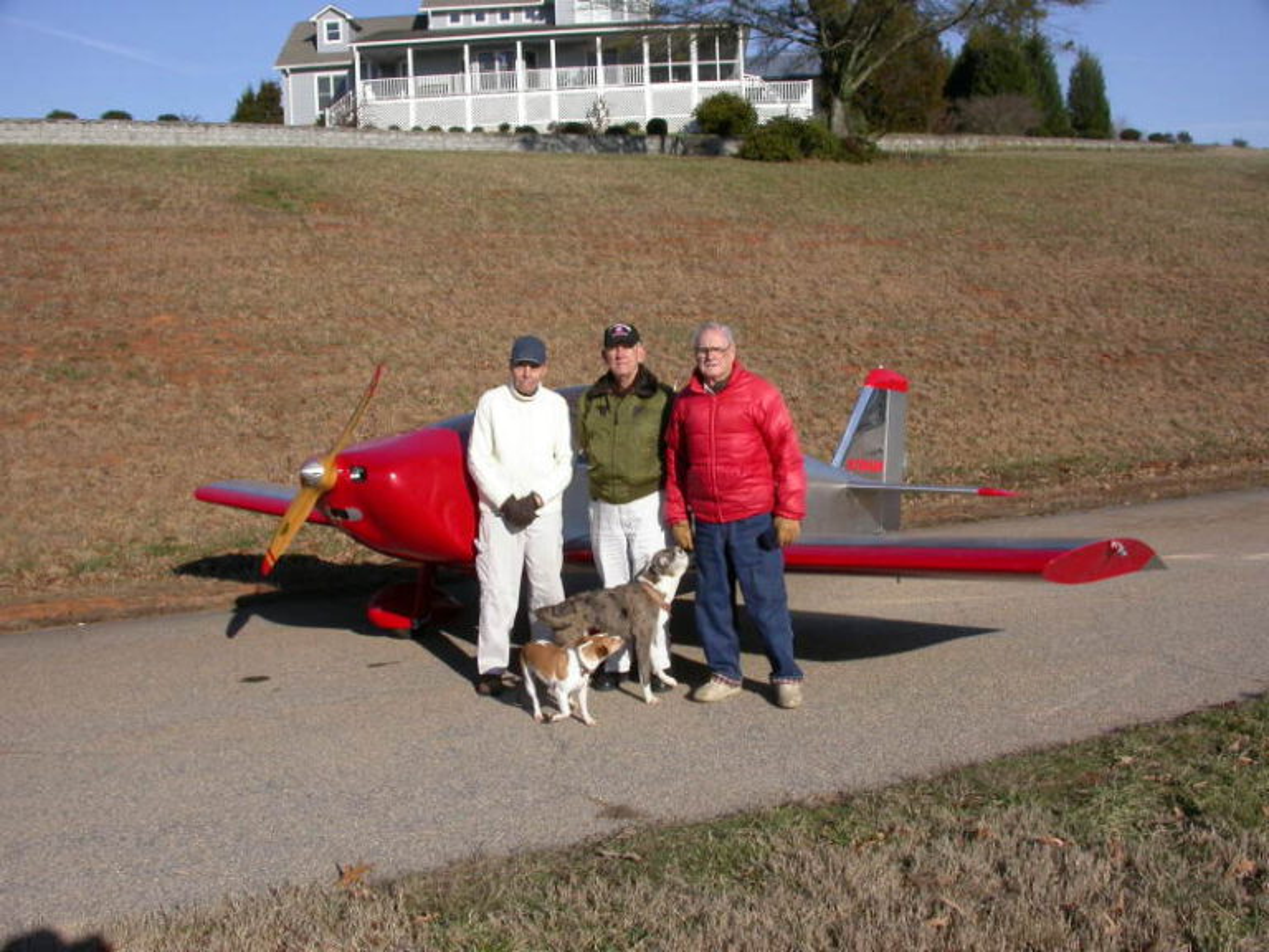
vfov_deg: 37.7
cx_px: 634
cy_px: 476
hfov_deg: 49.0
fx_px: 1393
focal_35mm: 38
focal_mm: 7.85
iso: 100
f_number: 7.5
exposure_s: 1/432
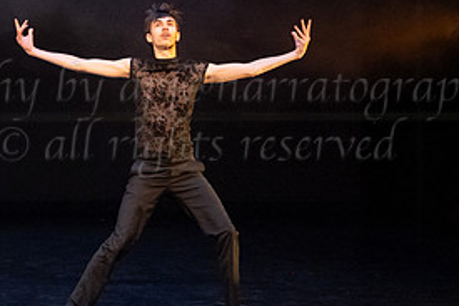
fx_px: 2345
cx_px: 102
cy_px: 148
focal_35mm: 184
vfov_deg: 7.5
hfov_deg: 11.1
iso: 4000
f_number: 2.8
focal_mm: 75
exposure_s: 1/400
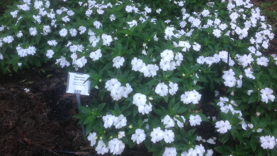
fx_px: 286
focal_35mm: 39
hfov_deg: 51.6
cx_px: 141
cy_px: 62
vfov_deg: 30.3
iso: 64
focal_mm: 4.28
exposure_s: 1/60
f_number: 2.4
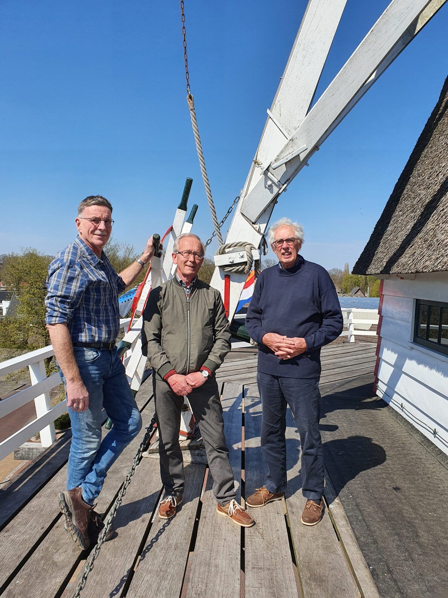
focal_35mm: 26
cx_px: 224
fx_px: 449
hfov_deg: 53.1
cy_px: 299
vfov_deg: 67.3
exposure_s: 1/1968
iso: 50
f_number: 2.4
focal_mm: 4.32
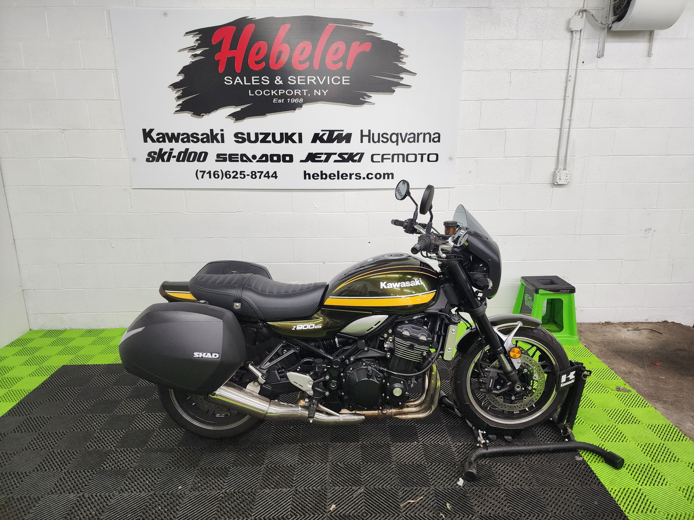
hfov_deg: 73.9
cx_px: 347
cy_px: 260
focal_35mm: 23
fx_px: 461
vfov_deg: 58.9
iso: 200
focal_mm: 6.4
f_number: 1.8
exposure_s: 1/120
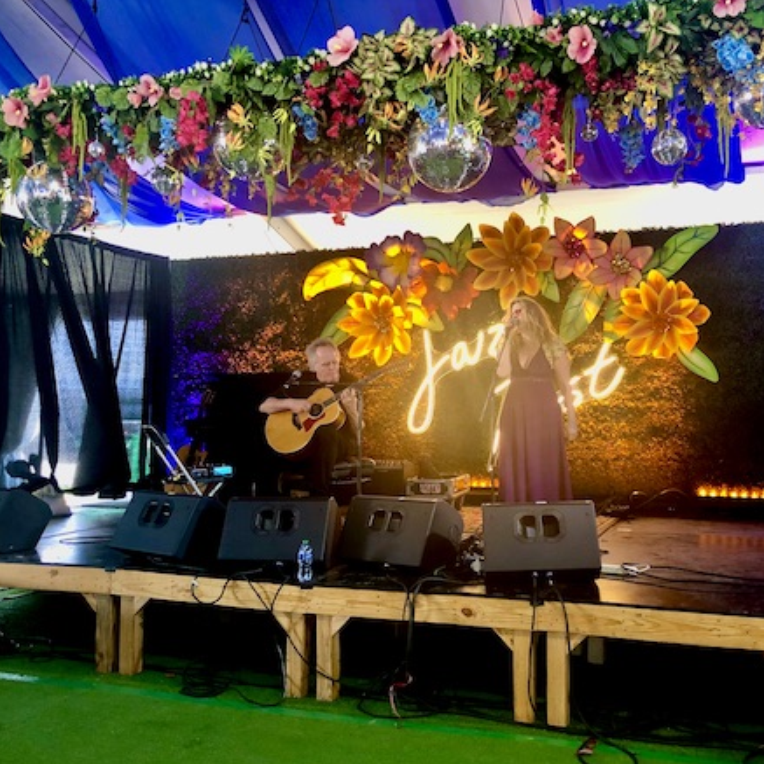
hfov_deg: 48.2
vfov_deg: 48.4
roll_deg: +0.4
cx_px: 453
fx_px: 849
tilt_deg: +0.5
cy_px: 390
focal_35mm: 34
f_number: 1.8
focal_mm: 4
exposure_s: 1/15
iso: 64
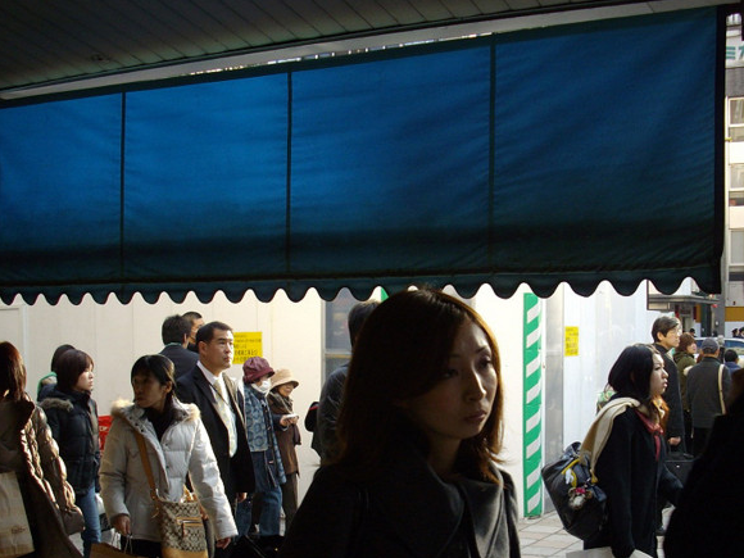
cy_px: 375
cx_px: 448
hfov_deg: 37.3
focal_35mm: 51
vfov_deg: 28.4
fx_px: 1096
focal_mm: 6.2
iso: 80
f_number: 2.8
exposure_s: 1/125
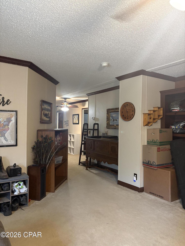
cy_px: 123
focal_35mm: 26
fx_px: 185
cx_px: 92
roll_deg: -1.7
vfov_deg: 67.3
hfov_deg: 53.1
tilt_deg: +1.0
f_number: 1.6
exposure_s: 1/60
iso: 400
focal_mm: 5.96
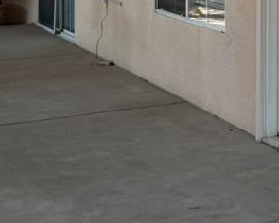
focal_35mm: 119
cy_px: -84
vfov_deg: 12.5
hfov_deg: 15.5
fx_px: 983
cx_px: 342
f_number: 1.78
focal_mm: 6.76
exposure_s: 1/1018
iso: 100
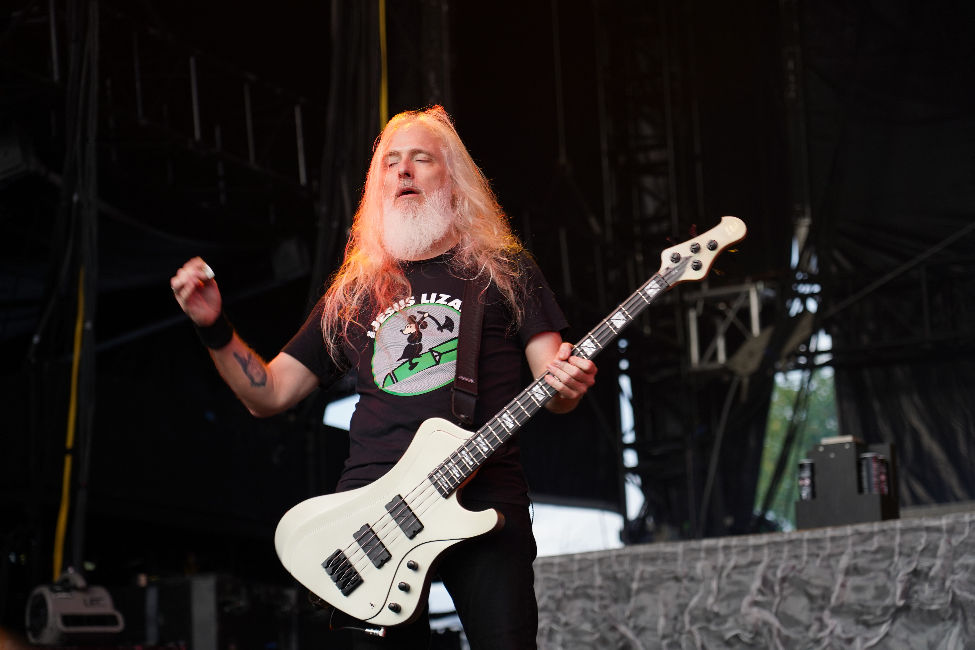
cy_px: 325
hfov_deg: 19.5
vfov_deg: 13.0
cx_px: 488
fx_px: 2844
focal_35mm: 105
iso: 250
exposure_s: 1/125
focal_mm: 105
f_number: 4
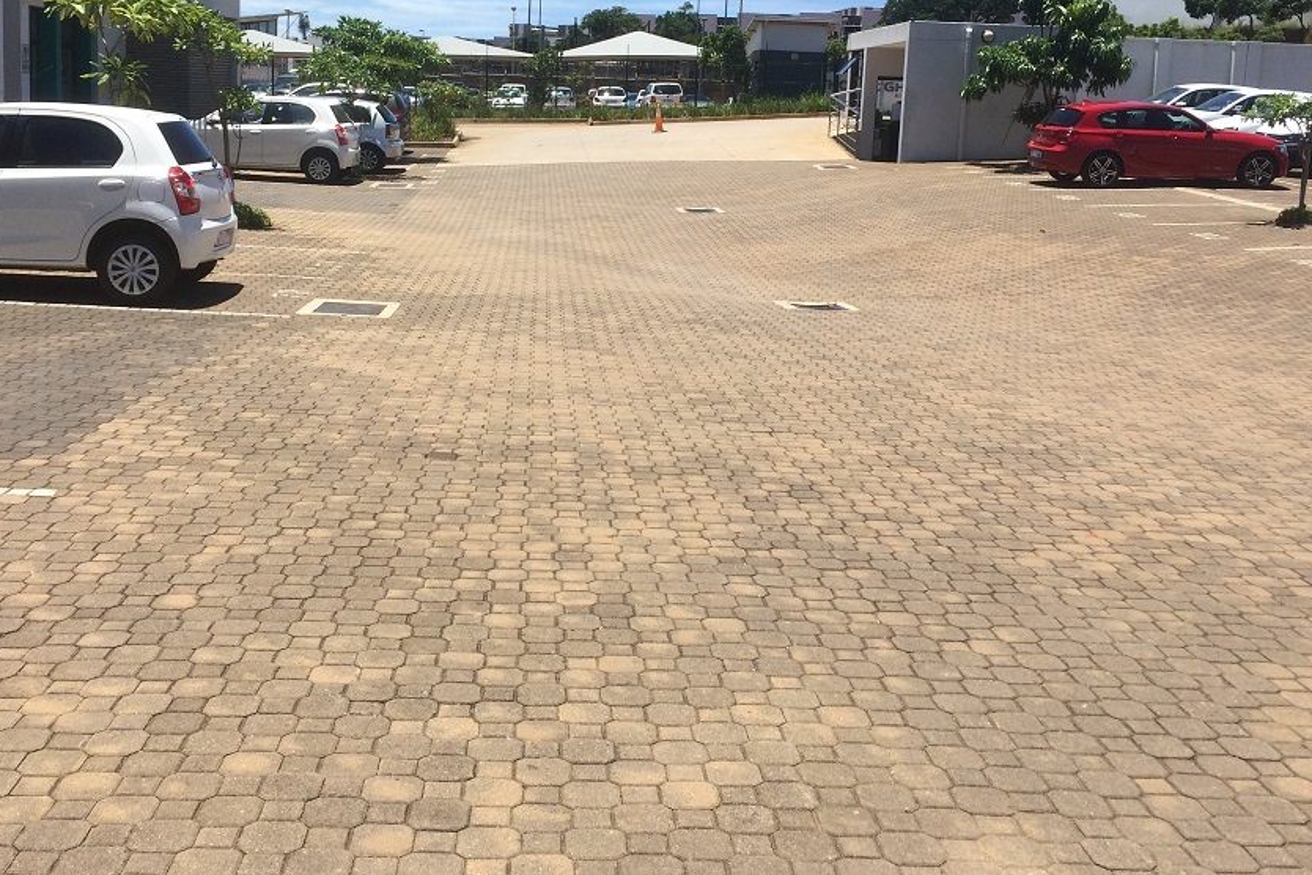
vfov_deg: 33.9
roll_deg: -1.7
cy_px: 280
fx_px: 1421
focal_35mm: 39
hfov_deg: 49.5
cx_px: 599
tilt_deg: -8.0
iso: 32
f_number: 2.2
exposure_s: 1/2564
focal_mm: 4.15
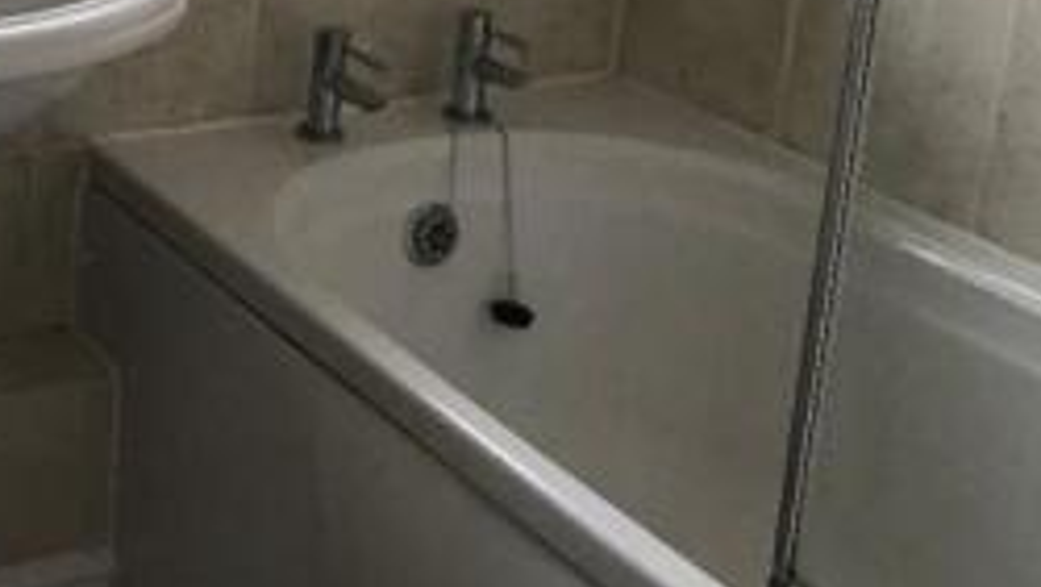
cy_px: -23
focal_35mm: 71
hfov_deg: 28.1
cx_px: 23
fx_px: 1961
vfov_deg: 16.6
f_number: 1.8
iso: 32
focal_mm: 3.99
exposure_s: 1/33
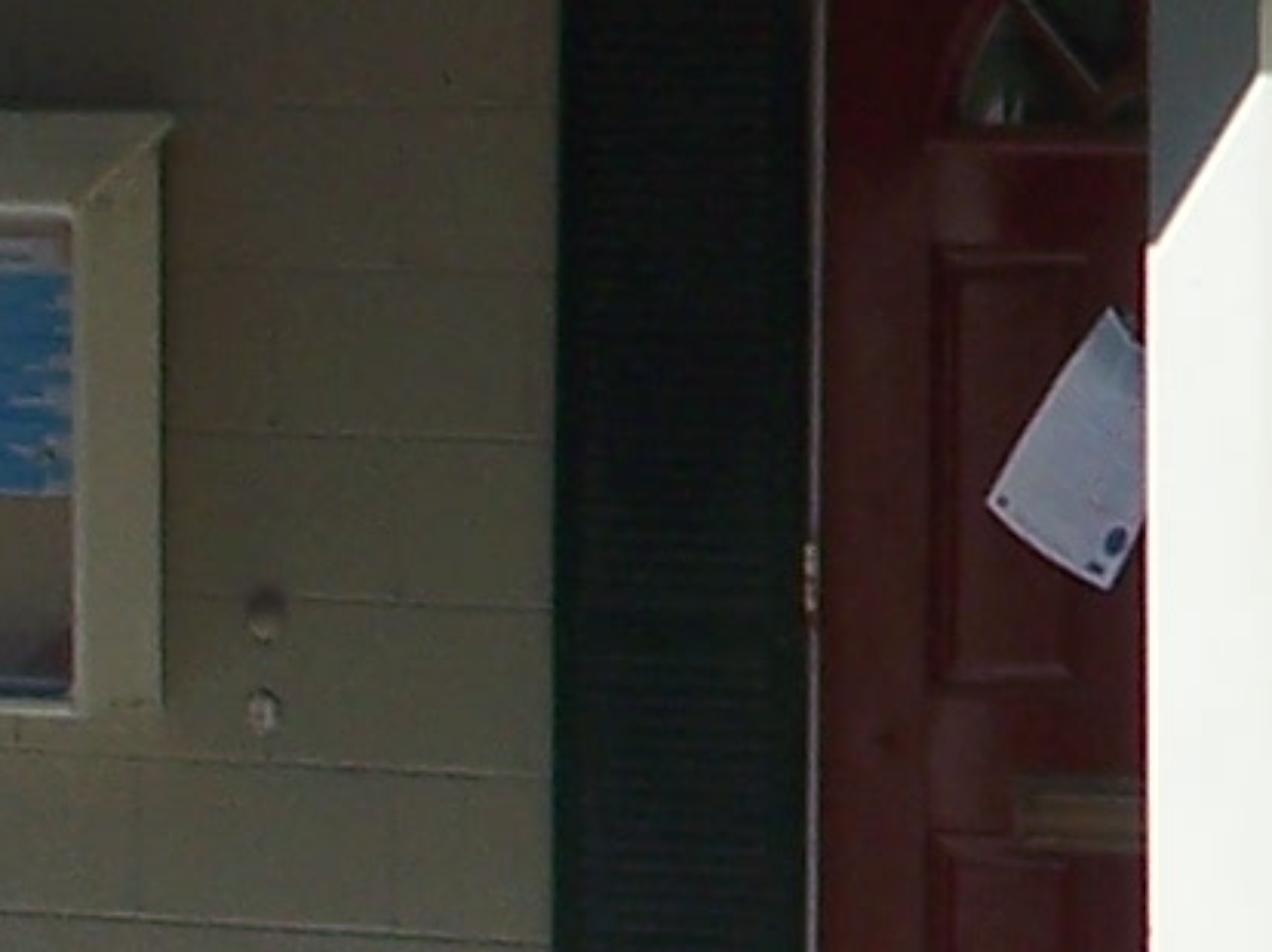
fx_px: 10724
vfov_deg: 5.1
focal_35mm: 292
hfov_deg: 6.5
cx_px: 2824
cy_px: -396
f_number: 4
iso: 64
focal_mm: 7.8
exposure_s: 1/500
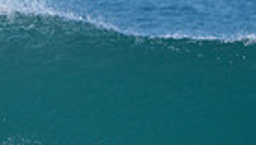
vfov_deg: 0.6
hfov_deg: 1.0
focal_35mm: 2199
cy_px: 183
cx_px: 76
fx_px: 14944
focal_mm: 500
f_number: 5.6
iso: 280
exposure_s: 1/2000
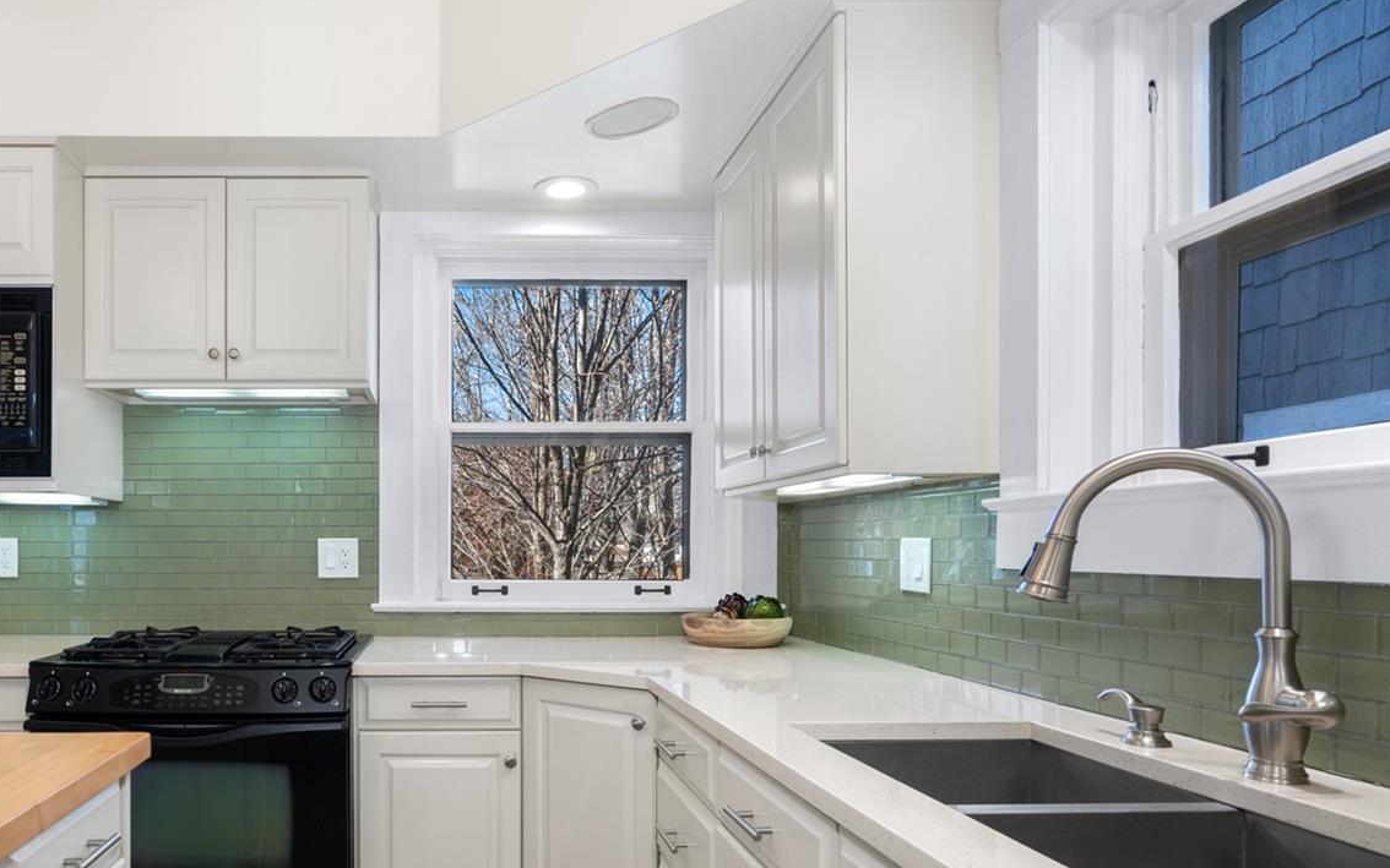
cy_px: 551
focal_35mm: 23
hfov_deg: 74.5
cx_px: 452
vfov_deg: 52.4
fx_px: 871
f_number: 8
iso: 640
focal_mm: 16
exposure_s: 1/125
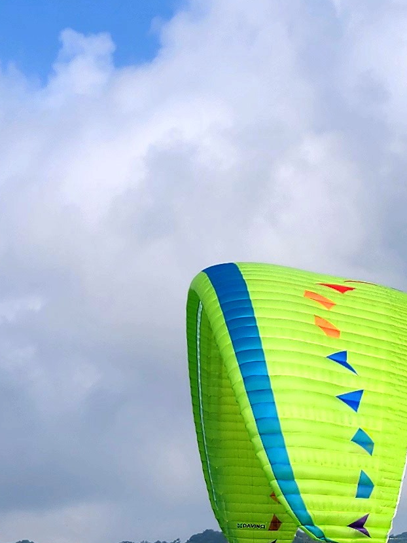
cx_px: -75
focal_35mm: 111
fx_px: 1740
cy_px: 705
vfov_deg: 16.7
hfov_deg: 13.0
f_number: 1.8
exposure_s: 1/1314
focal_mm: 6.4
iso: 12
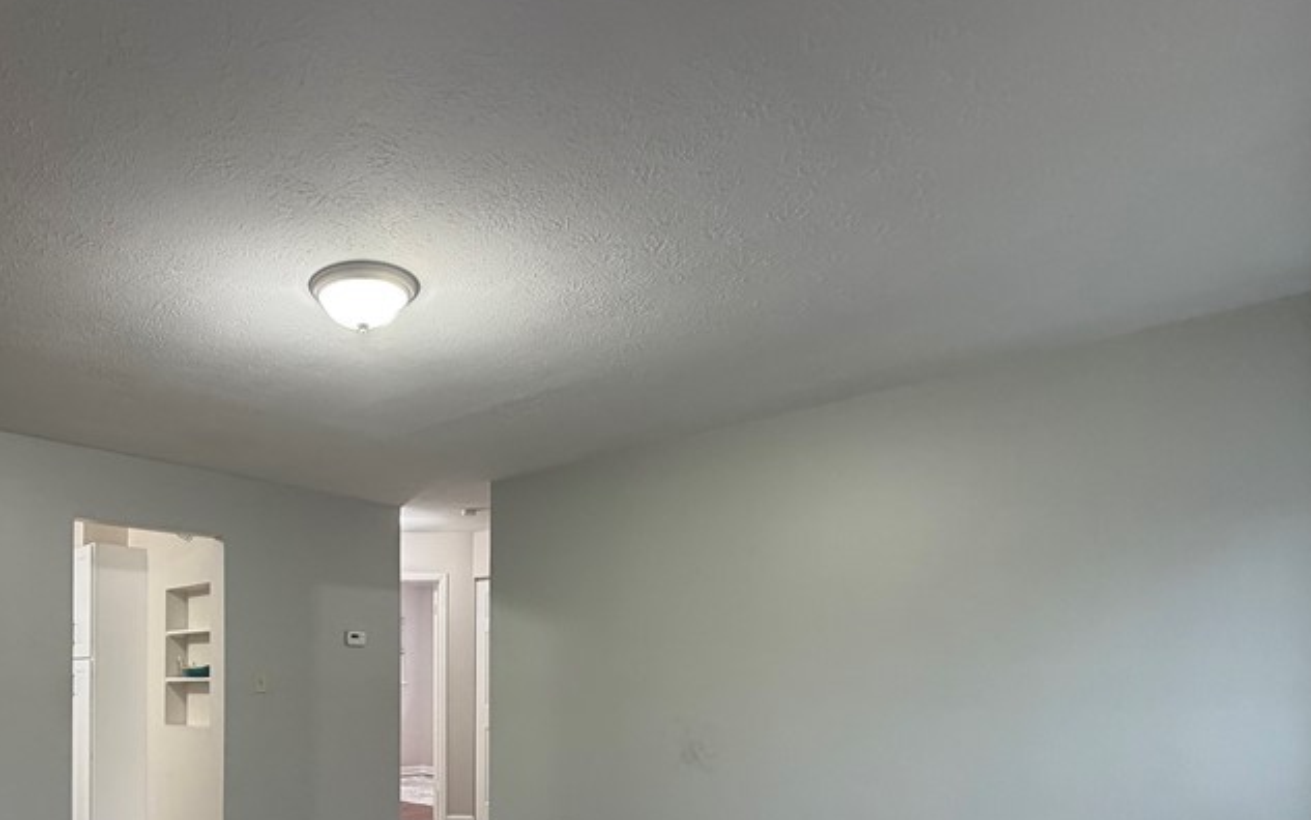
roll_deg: +0.3
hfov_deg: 72.1
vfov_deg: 48.0
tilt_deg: +1.3
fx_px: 858
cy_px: 665
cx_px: 414
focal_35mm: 24
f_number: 2.2
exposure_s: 1/60
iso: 320
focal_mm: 2.22
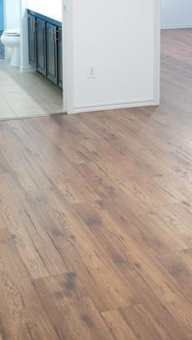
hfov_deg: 17.5
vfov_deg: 29.3
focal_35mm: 69
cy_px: 33
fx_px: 623
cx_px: 120
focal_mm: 23
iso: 3200
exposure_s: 1/125
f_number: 2.8
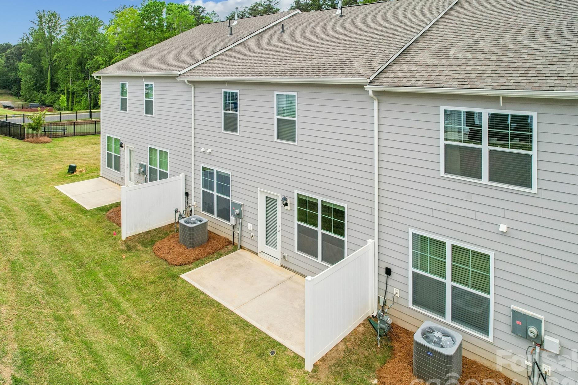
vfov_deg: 53.1
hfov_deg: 73.7
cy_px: 200
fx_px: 385
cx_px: 279
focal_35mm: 24
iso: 200
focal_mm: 8.4
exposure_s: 1/240
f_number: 2.8
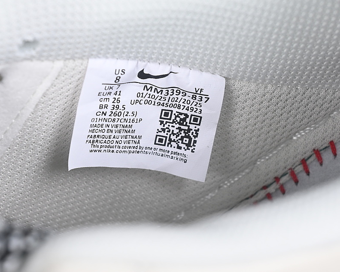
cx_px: 161
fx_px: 966
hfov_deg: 20.0
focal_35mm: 96
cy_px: 123
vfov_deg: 16.0
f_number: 7.1
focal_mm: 50
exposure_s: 1/80
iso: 160
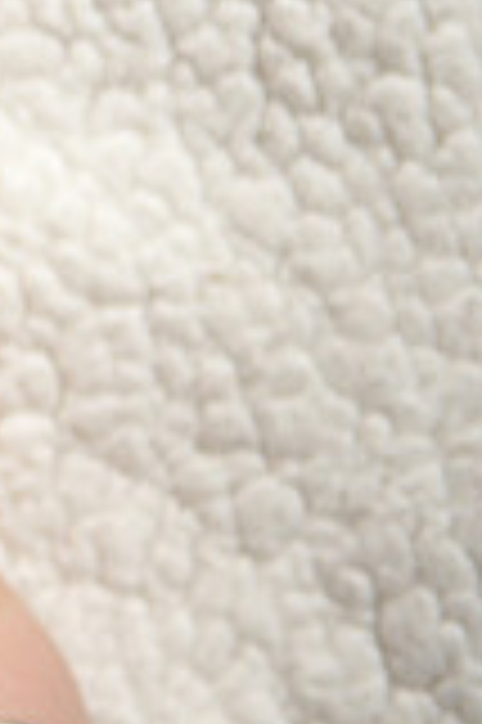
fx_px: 3985
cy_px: 65
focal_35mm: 198
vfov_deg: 10.3
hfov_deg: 6.5
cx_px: -815
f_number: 2.8
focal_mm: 55
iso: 200
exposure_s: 1/640
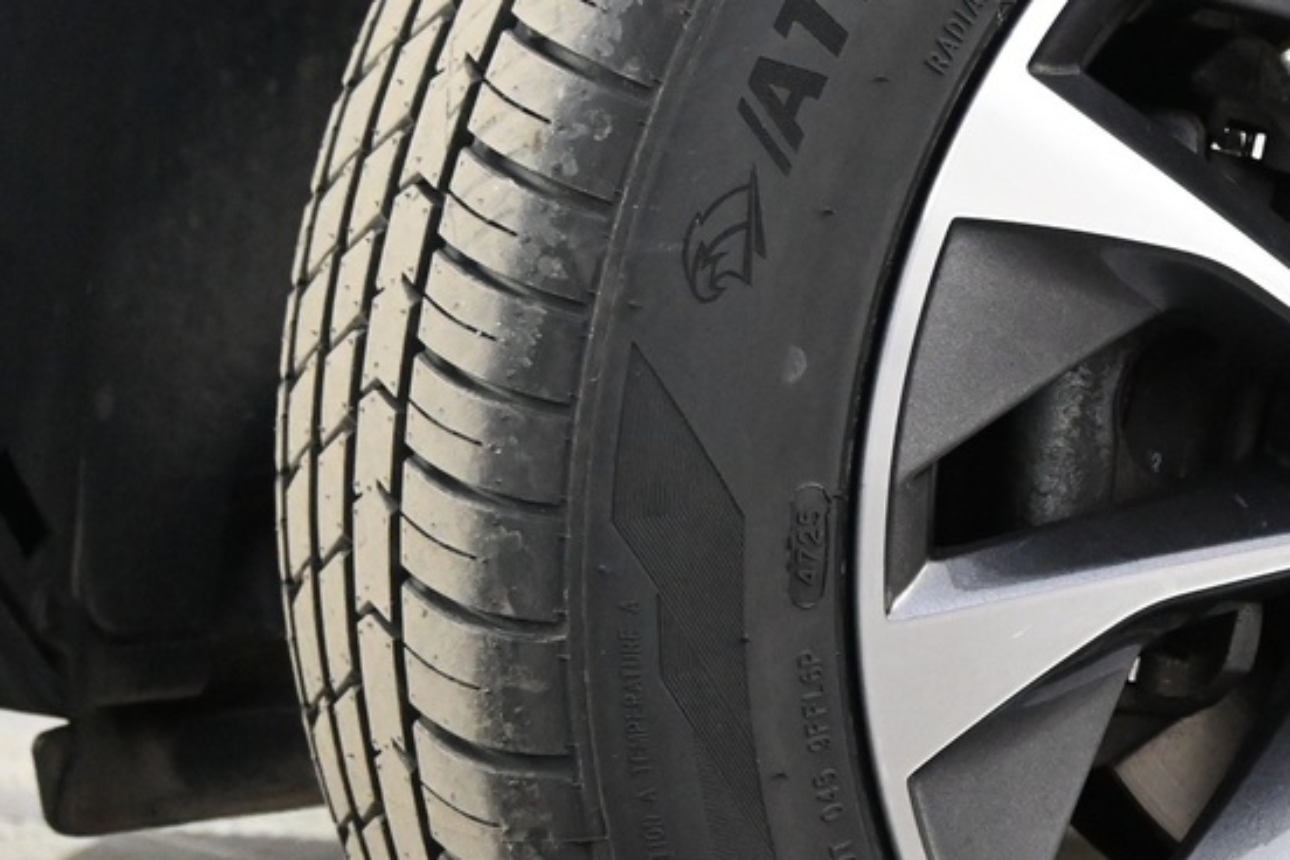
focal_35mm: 88
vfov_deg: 15.5
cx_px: 1339
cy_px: 428
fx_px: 3153
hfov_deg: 22.1
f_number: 3.8
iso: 4000
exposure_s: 1/30
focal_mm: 20
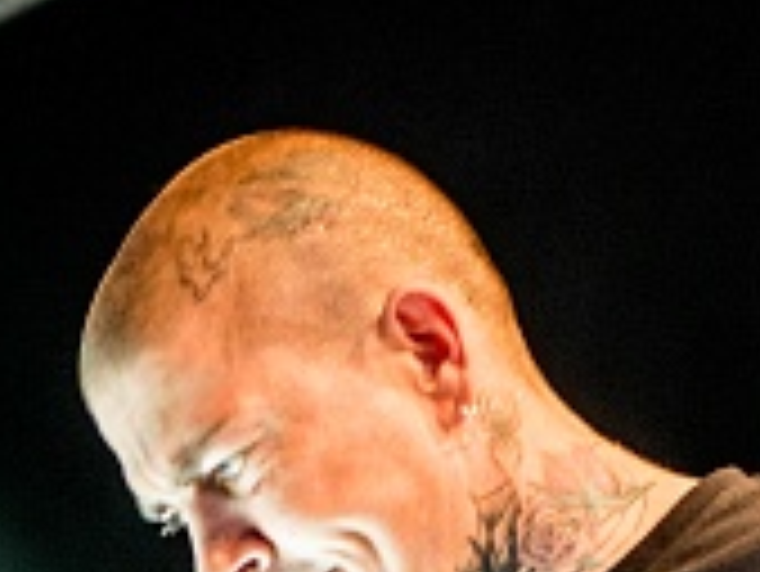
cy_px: 957
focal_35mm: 287
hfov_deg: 6.9
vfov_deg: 5.1
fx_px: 6306
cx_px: 229
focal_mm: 70
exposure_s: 1/125
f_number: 3.2
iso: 800
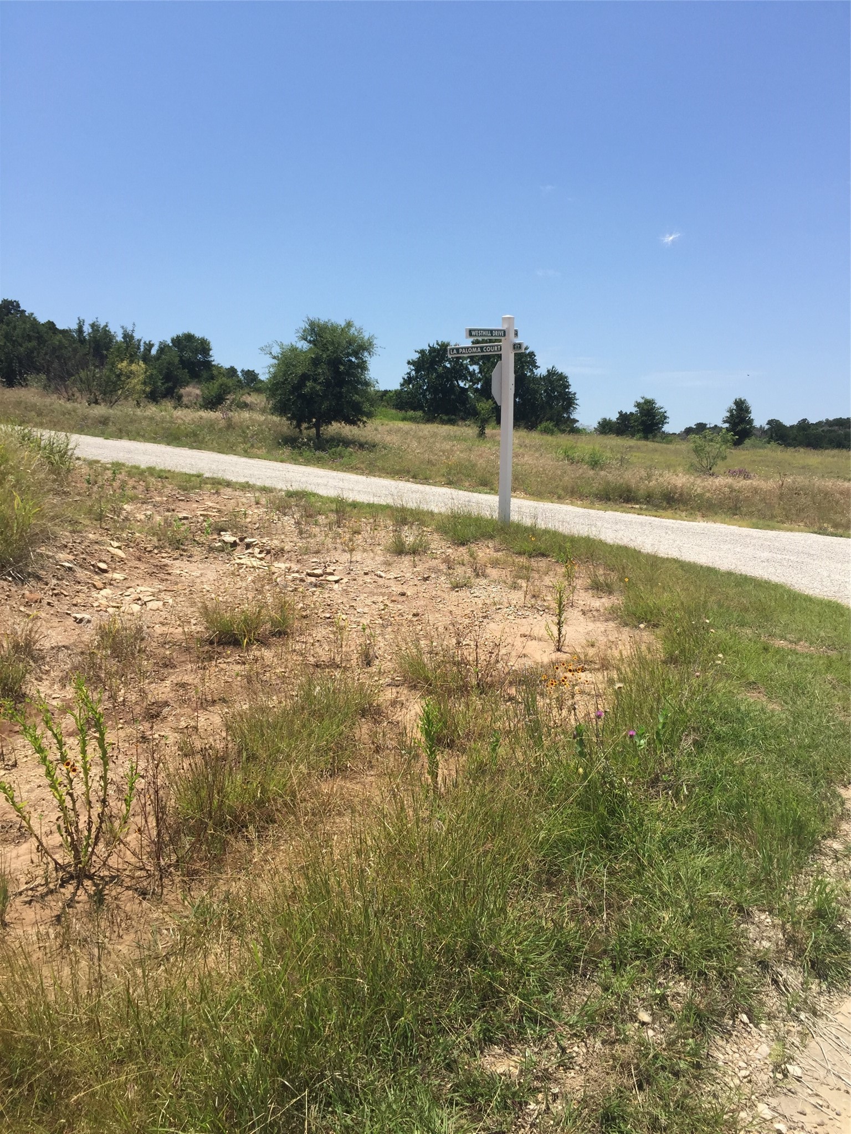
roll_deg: -1.3
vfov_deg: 61.7
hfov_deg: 48.2
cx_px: 426
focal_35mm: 29
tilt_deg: -2.4
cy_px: 567
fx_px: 951
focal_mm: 4.15
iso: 32
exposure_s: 1/2083
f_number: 2.2
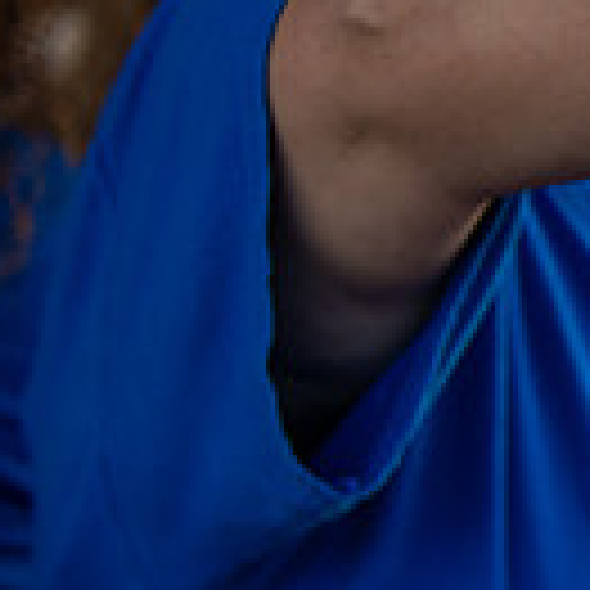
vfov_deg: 14.5
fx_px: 2314
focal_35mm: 120
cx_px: 1171
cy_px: 173
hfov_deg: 12.7
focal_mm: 32
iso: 125
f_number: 2.8
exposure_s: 1/250
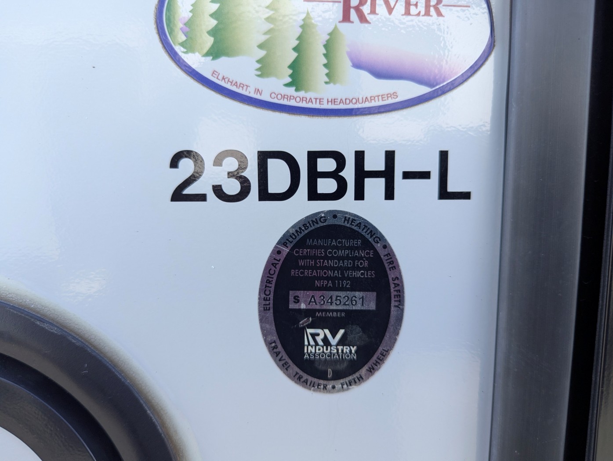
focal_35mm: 24
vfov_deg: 56.9
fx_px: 426
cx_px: 306
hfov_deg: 71.5
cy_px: 230
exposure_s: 1/264
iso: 81
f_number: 1.85
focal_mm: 6.81
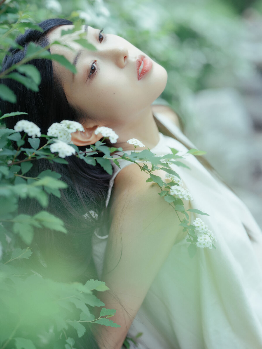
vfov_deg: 30.7
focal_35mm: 63
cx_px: 131
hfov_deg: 23.3
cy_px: 174
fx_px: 636
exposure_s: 1/500
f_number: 2.8
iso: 400
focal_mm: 80
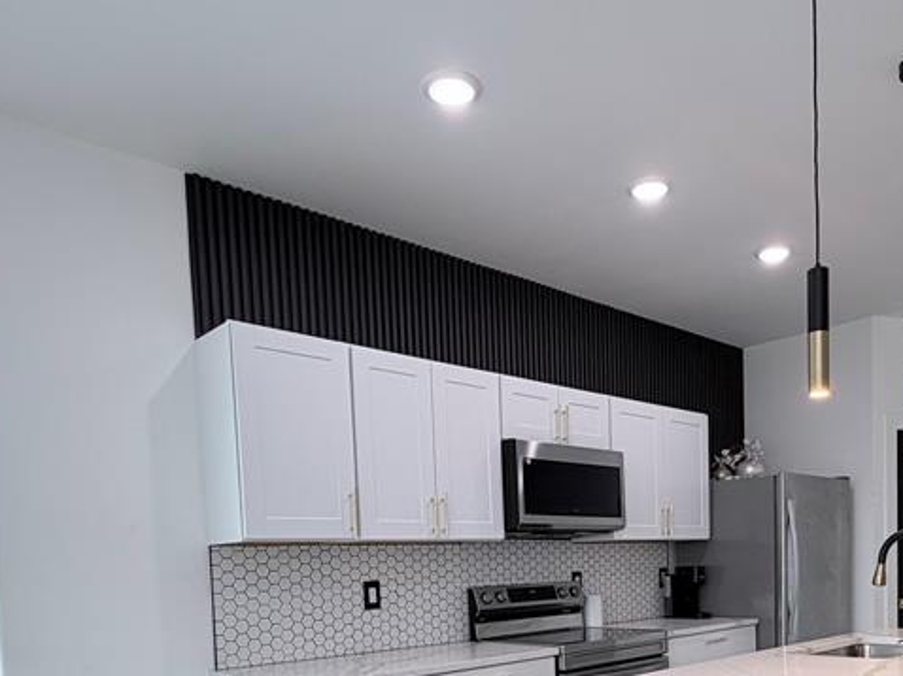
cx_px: 554
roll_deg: +2.1
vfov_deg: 42.6
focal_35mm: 30
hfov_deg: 59.4
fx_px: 782
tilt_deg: -4.3
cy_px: 616
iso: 80
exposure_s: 1/120
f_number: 2.2
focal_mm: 2.22
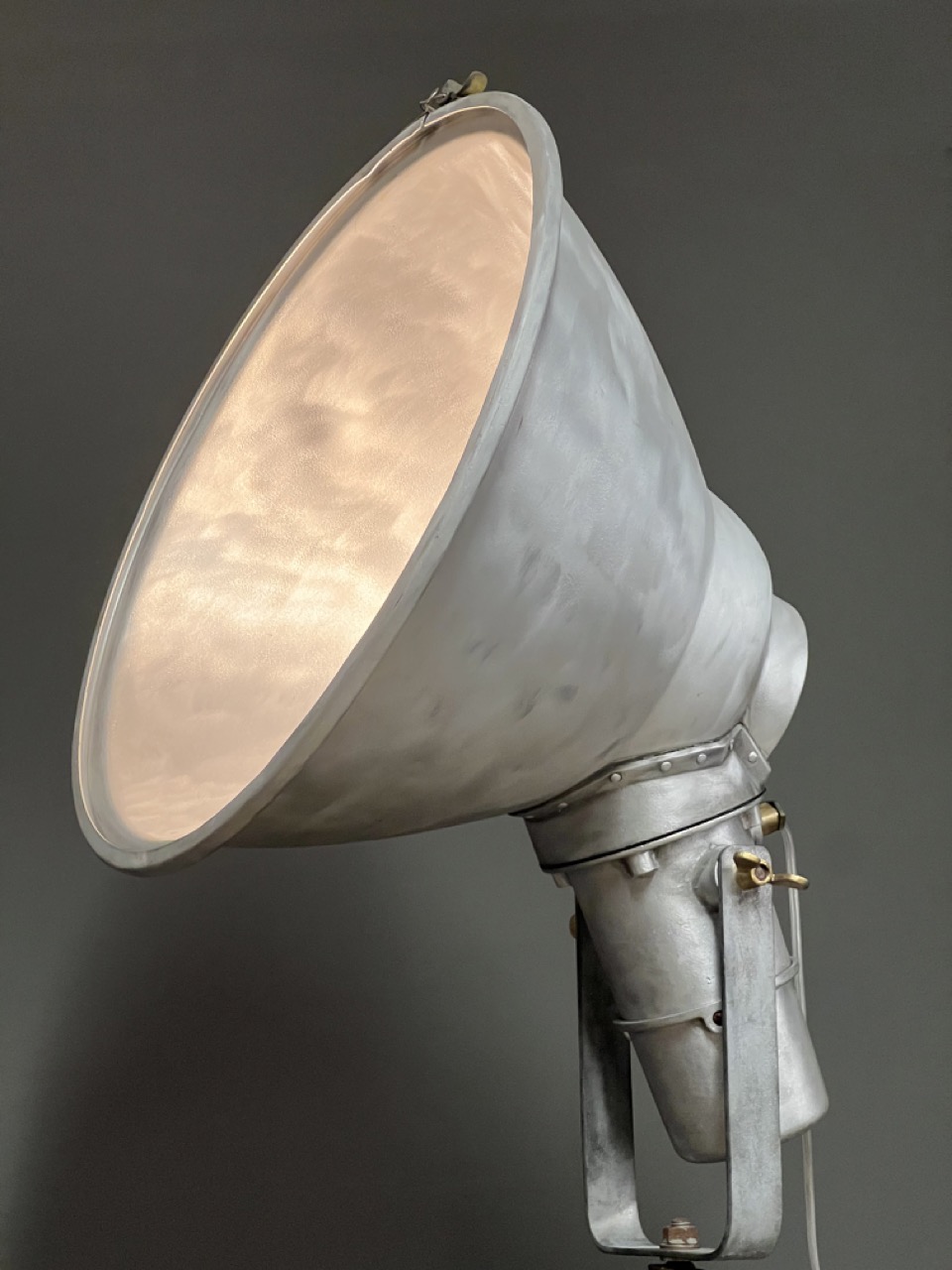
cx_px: 476
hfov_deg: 19.1
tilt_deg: +7.4
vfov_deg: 25.3
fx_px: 2824
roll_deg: +3.1
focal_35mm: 77
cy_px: 635
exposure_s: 1/50
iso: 400
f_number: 2.8
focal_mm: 9
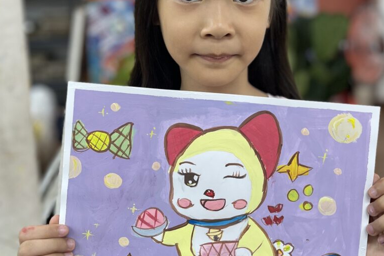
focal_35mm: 47
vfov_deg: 28.4
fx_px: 501
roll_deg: +2.8
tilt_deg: -10.3
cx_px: 231
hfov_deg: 41.7
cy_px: 84
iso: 64
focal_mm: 5.1
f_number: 1.6
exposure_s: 1/100
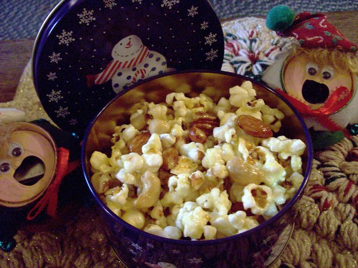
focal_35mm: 36
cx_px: 179
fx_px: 372
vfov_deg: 39.6
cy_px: 134
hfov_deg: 51.4
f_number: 2.7
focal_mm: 6
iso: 160
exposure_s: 1/8
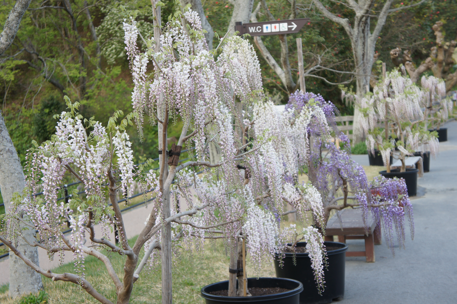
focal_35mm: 64
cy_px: 152
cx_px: 228
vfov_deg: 21.1
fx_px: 818
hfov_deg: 31.2
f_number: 5
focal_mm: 43
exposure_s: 1/80
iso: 250
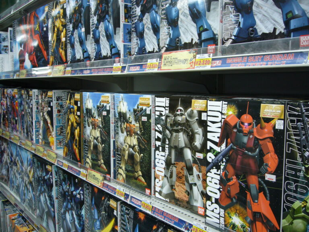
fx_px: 312
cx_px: 154
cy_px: 116
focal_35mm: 35
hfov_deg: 52.6
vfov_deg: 40.7
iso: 100
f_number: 2.8
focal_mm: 5.8
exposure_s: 1/25
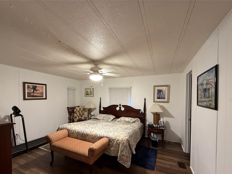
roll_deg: -1.0
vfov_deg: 77.7
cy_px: 99
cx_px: 112
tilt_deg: +0.6
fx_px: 107
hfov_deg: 94.5
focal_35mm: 16
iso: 400
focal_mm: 2.22
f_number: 2.2
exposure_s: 1/60
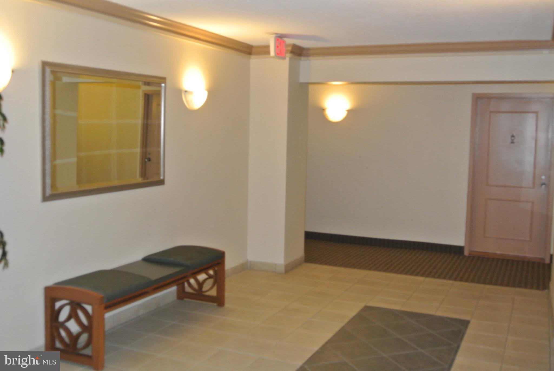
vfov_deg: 36.0
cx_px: 277
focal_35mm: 37
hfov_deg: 51.8
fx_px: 570
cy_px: 186
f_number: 4
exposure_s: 1/60
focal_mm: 14
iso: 800
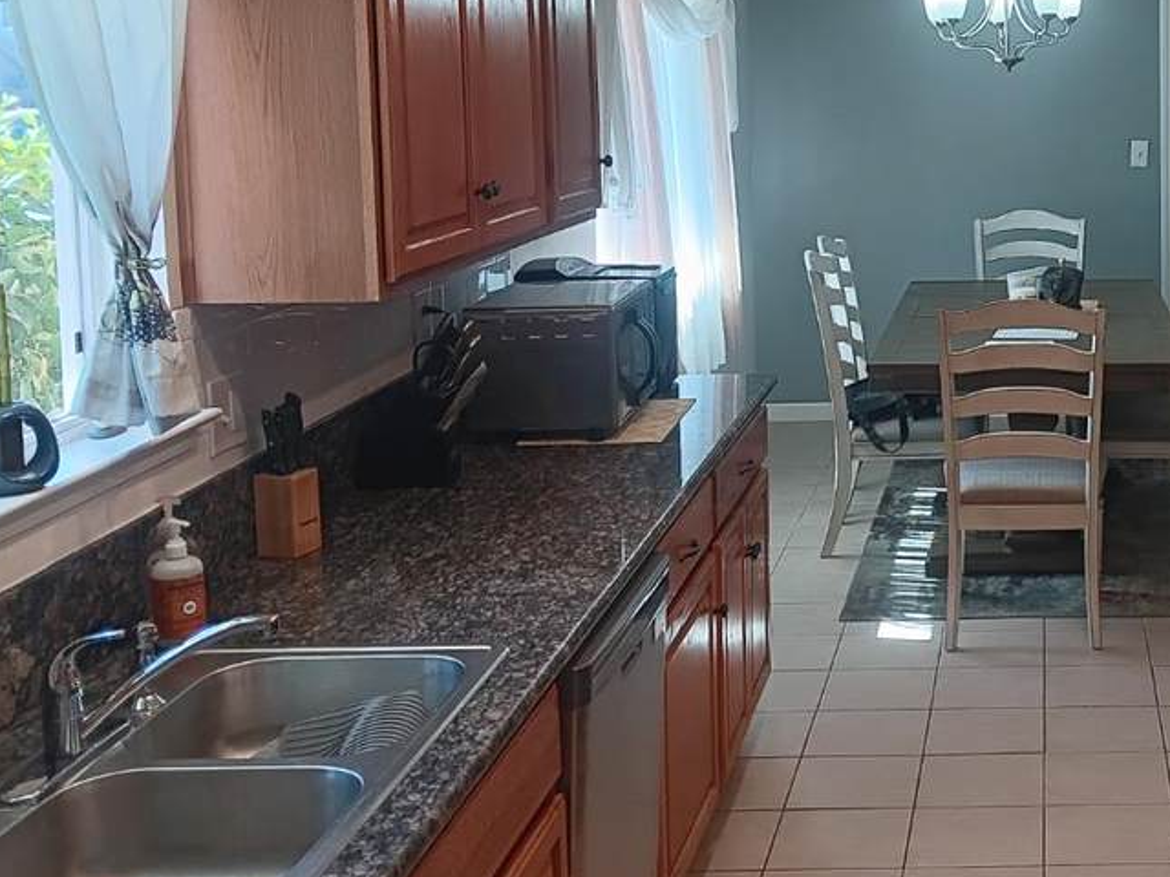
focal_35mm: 52
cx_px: 1066
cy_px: 223
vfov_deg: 27.7
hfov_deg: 34.6
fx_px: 1758
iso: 50
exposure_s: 1/41.7
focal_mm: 3.98
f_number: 1.8
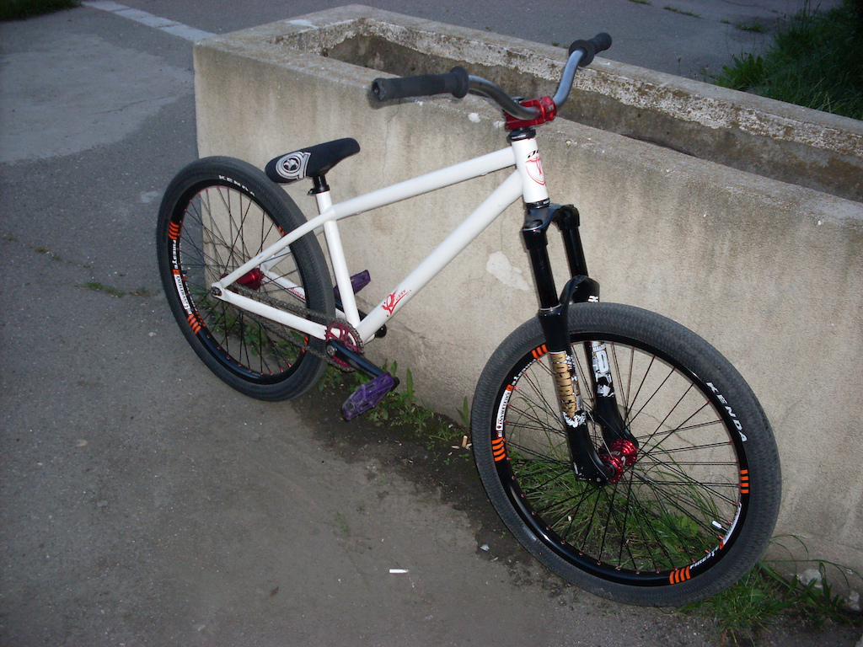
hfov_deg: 49.0
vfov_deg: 37.7
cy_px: 324
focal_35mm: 38
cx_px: 432
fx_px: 947
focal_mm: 6.3
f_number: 2.8
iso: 100
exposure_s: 1/45
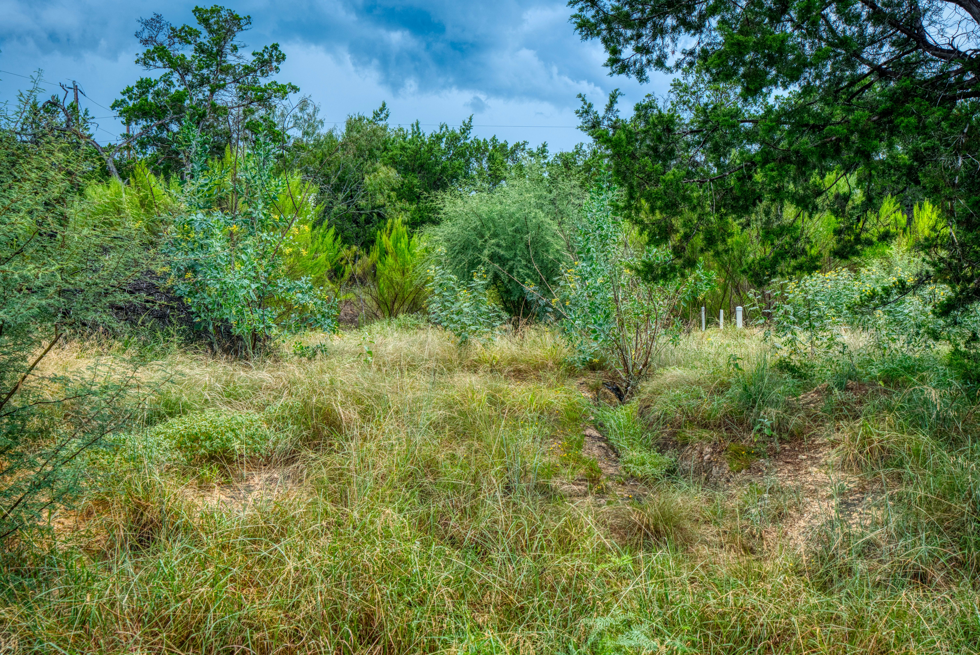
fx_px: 953
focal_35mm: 35
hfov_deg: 54.4
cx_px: 490
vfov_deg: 37.9
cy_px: 328
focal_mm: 35
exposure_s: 1/20
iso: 100
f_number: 11
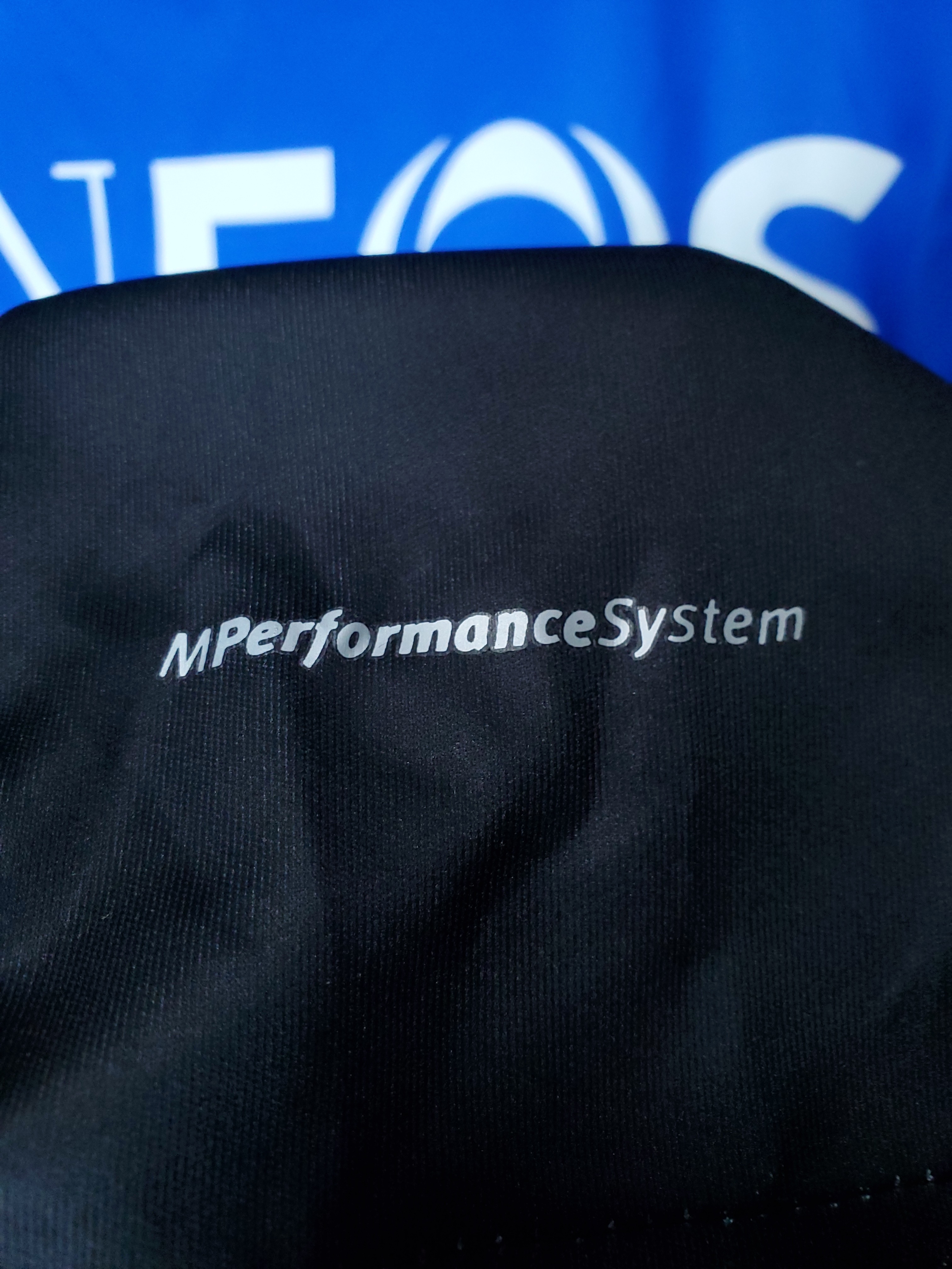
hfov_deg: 53.1
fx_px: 953
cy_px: 634
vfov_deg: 67.3
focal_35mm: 26
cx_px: 476
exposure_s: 1/20
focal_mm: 4.3
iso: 250
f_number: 2.4
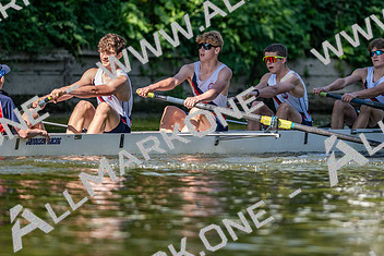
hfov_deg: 4.2
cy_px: 83
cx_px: 231
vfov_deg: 2.8
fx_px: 5271
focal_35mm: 494
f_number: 4
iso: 500
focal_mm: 300
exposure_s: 1/2000
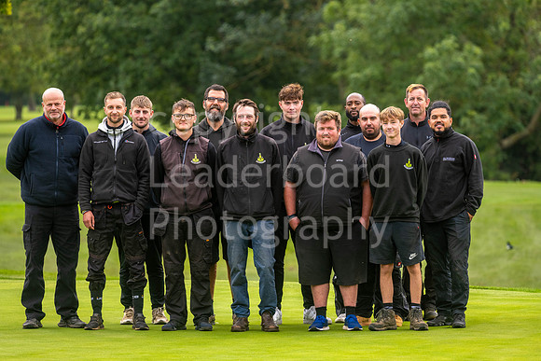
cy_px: 180
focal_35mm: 300
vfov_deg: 4.6
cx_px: 270
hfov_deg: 6.9
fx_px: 4509
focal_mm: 300
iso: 640
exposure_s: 1/500
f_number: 6.3
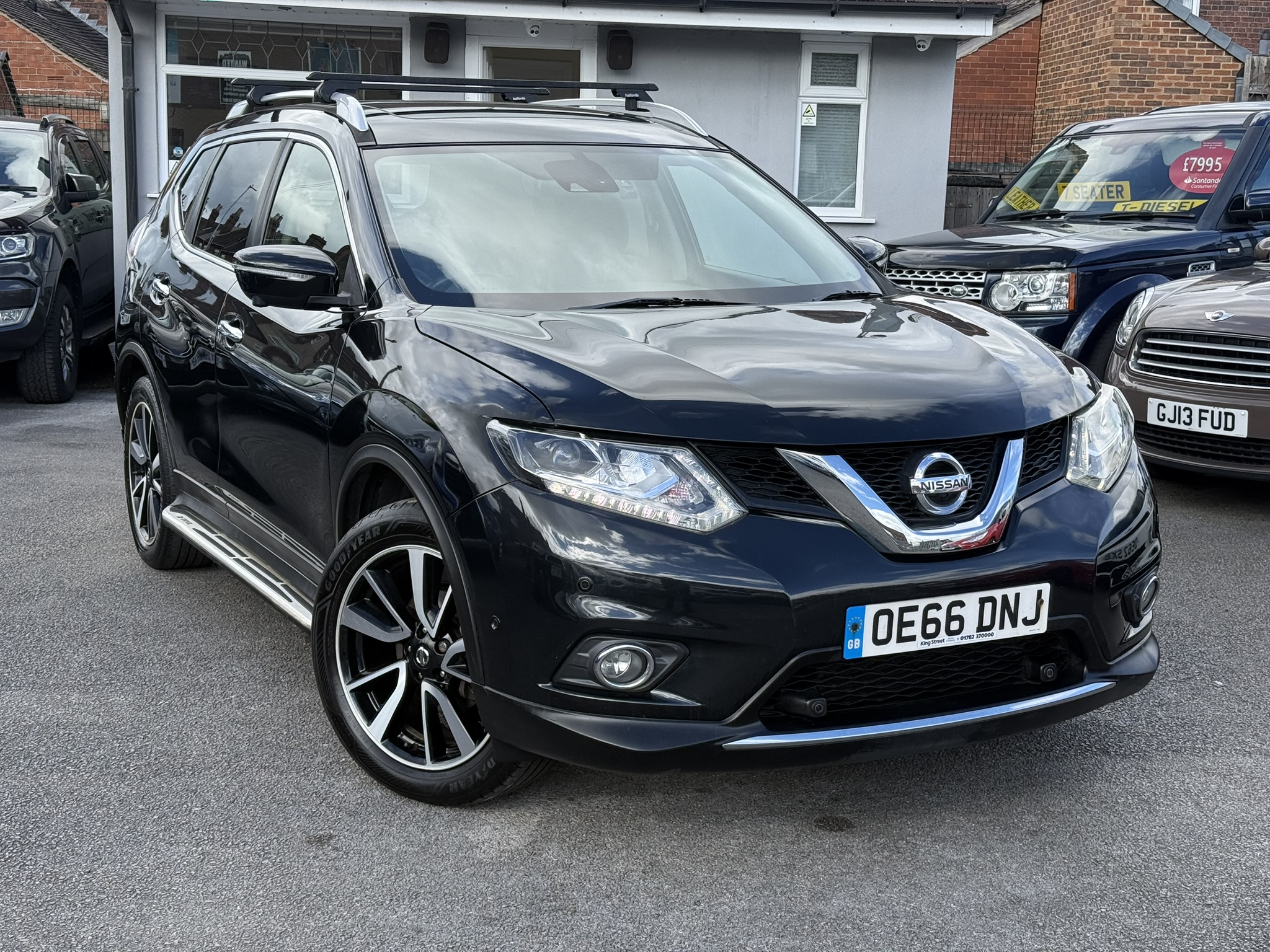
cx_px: 635
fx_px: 1761
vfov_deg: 30.3
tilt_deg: -8.3
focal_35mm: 48
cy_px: 476
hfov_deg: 39.7
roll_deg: -1.6
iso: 80
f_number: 1.78
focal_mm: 6.76
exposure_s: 1/1754
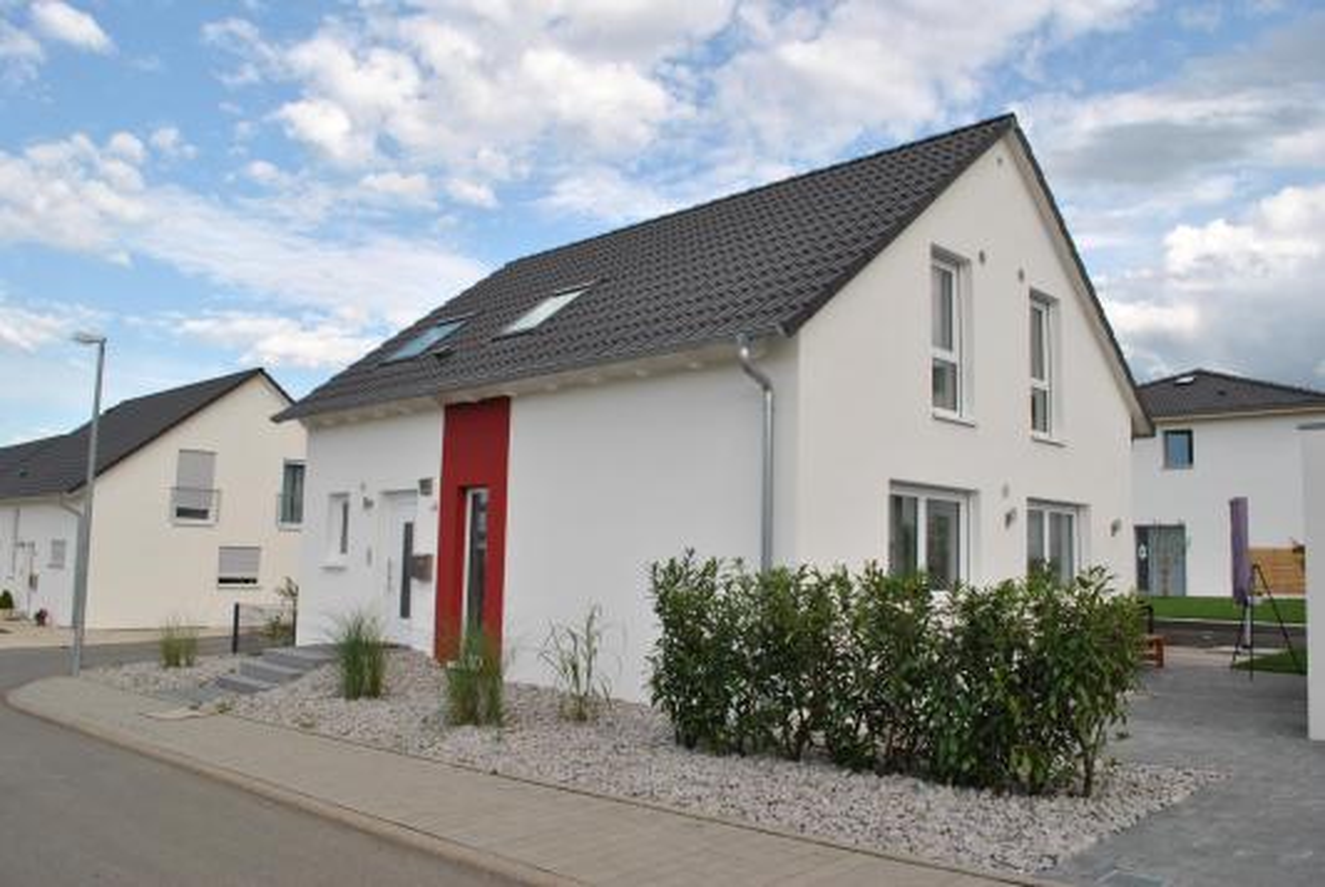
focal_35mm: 27
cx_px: 662
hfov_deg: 67.3
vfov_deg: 48.1
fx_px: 995
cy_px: 444
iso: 100
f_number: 8
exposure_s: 1/250
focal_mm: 18
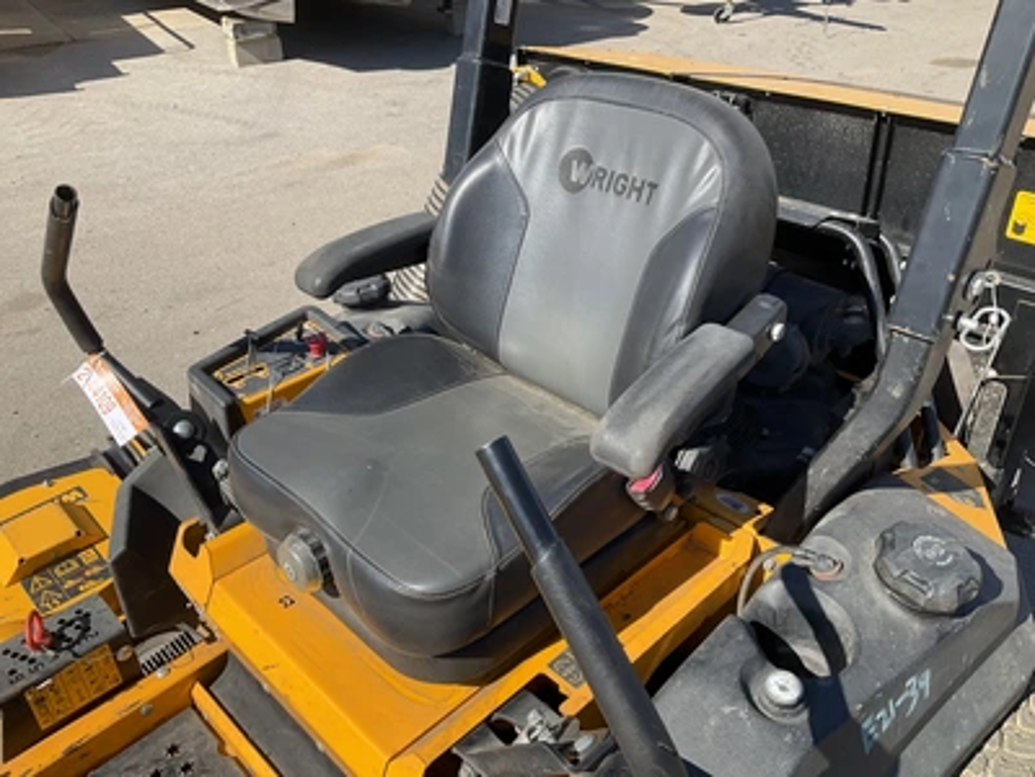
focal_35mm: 29
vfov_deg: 48.2
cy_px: 388
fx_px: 867
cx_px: 518
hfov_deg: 61.7
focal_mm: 3
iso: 25
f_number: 1.8
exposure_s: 1/1098
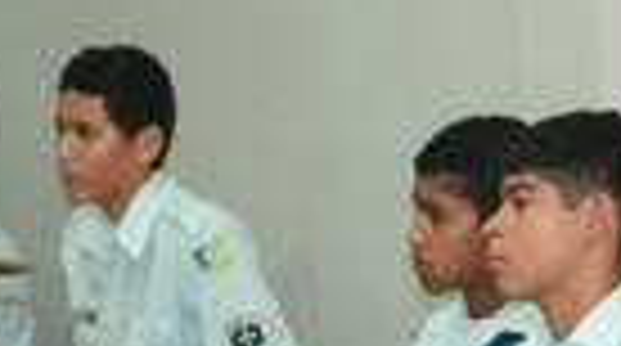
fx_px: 3714
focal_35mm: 226
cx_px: 328
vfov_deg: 5.3
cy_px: 400
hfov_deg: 9.6
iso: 1600
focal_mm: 44
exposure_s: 1/80
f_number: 4.5
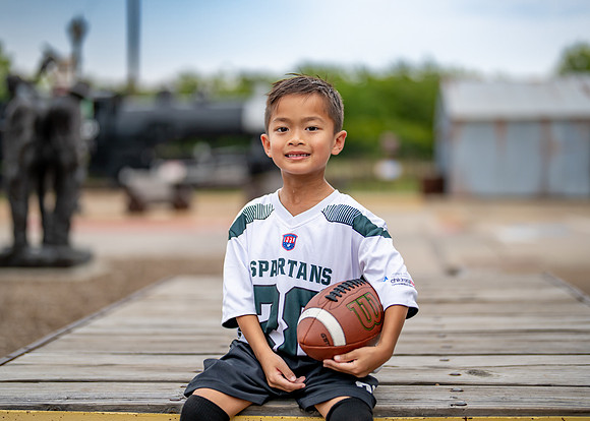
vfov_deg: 25.2
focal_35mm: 56
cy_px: 210
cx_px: 296
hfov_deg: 34.8
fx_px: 942
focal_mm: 50
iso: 250
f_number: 1.2
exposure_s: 1/2000
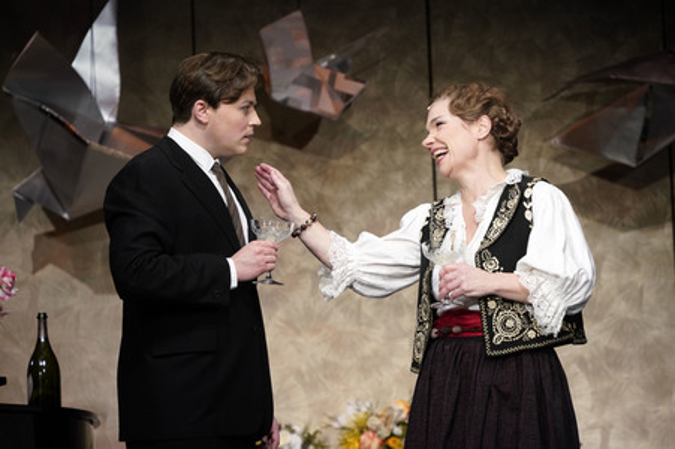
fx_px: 3073
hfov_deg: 12.5
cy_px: 224
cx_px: 338
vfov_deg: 8.4
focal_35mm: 164
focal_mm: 164
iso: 1600
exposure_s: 1/640
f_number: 5.6
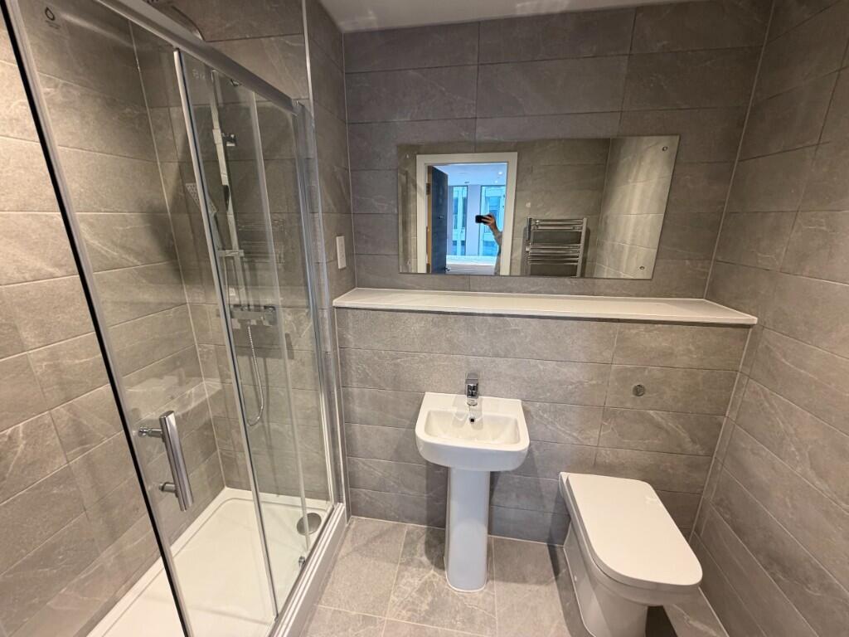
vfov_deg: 85.7
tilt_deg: -16.9
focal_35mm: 14
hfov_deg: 102.1
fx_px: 343
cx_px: 424
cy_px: 318
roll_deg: +0.3
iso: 250
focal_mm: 2.22
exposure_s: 1/50
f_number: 2.2
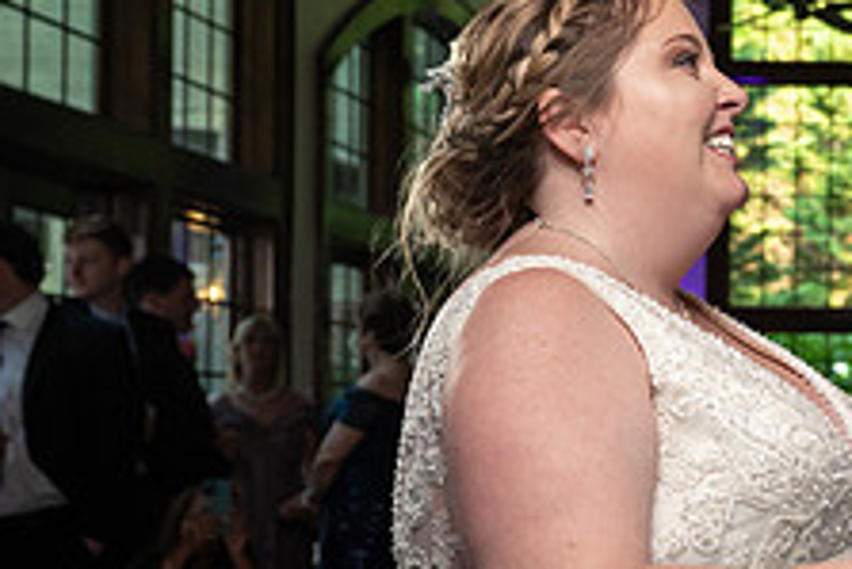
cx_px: 1012
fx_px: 2202
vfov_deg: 14.7
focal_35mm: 93
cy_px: 391
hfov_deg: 20.5
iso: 2000
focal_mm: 35
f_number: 5.6
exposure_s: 1/200
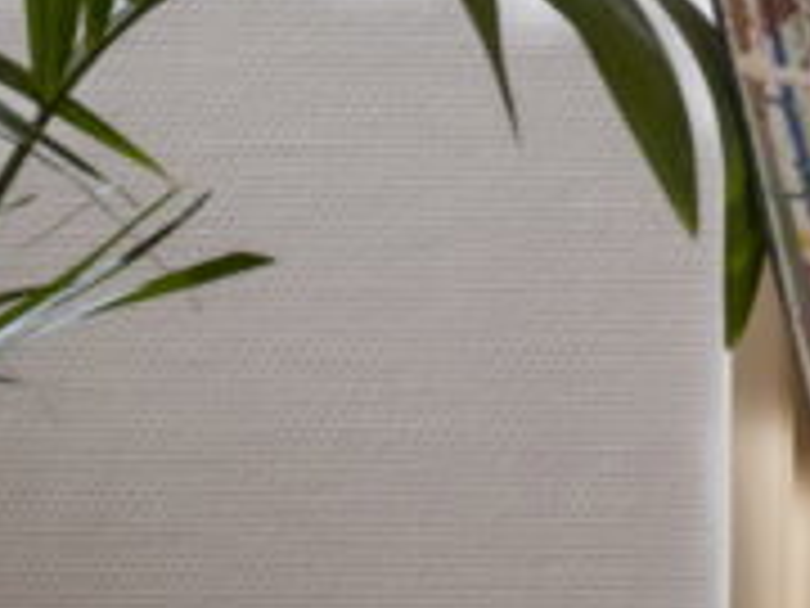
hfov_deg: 2.9
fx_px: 16169
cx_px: 1318
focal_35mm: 691
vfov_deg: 2.2
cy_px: -70
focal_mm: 83.8
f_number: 4.5
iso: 250
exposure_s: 1/200
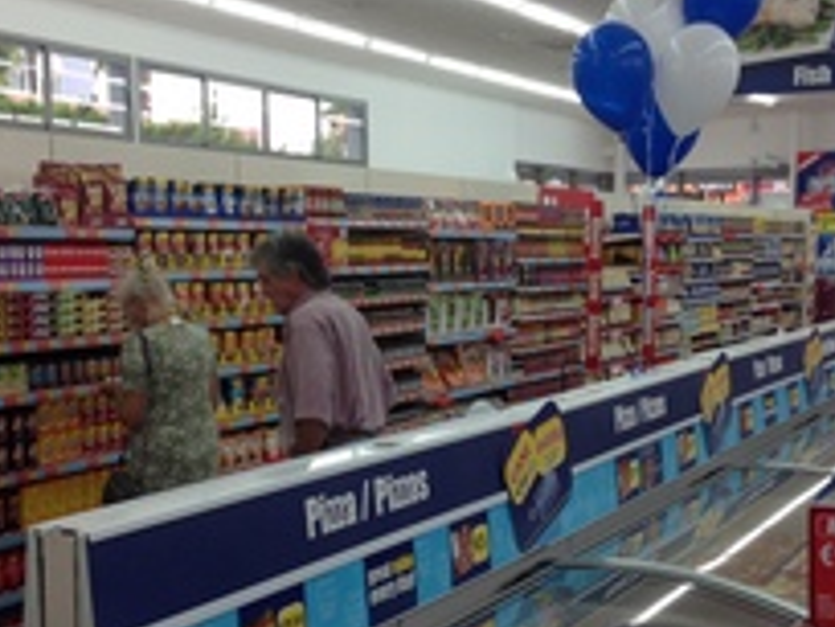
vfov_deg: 24.3
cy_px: 393
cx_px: 475
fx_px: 1447
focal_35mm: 60
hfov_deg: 32.1
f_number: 2.4
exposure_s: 1/120
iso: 64
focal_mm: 4.28
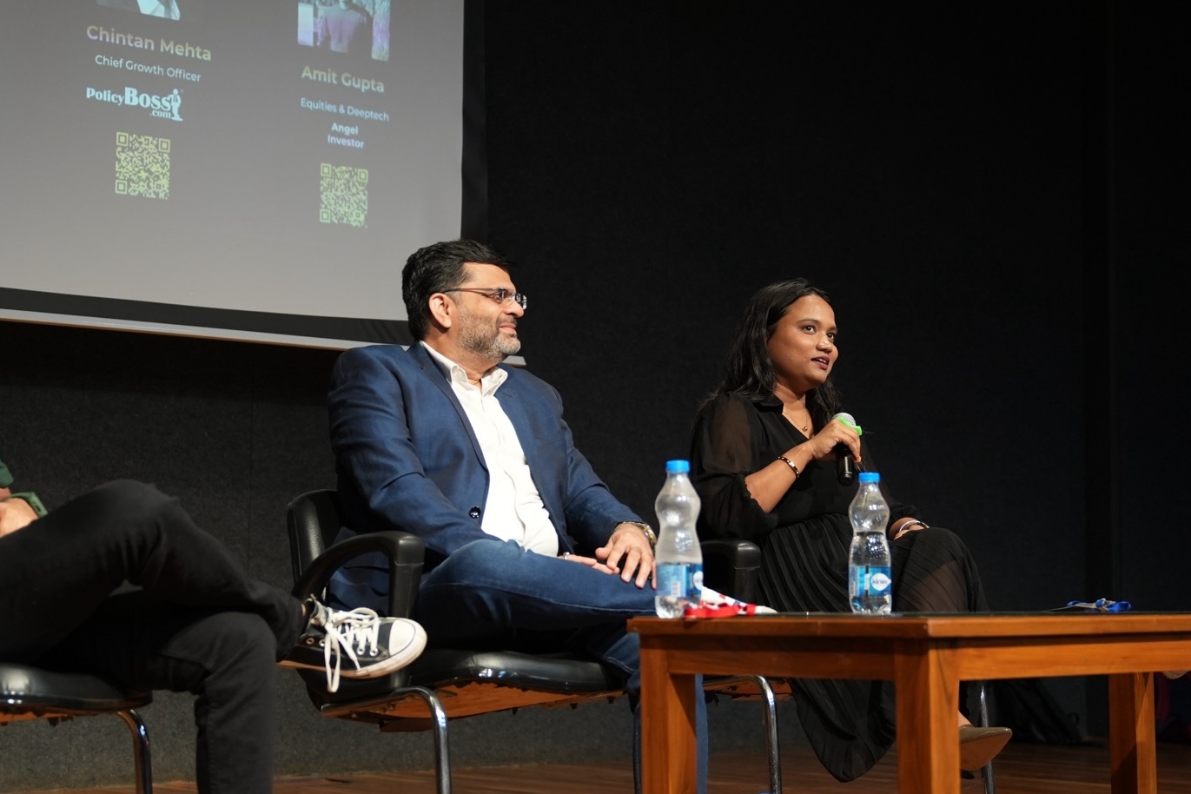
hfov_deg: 28.8
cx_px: 628
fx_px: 2316
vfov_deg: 19.5
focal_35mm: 70
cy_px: 405
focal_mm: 40
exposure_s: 1/100
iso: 800
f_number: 2.8
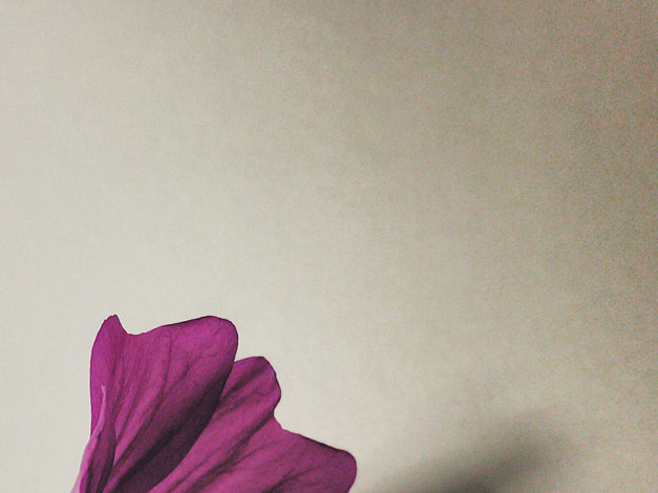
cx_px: 158
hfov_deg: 26.0
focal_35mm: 74
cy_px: 467
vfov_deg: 19.4
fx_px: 1406
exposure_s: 1/100
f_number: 2.2
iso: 40
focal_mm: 4.15
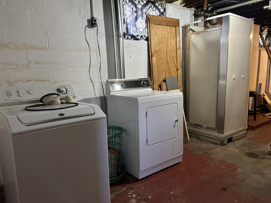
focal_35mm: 26
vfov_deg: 53.1
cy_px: 102
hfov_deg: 67.3
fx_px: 204
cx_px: 136
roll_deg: +1.3
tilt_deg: -8.5
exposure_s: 1/40
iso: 400
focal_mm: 5.7
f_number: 1.5
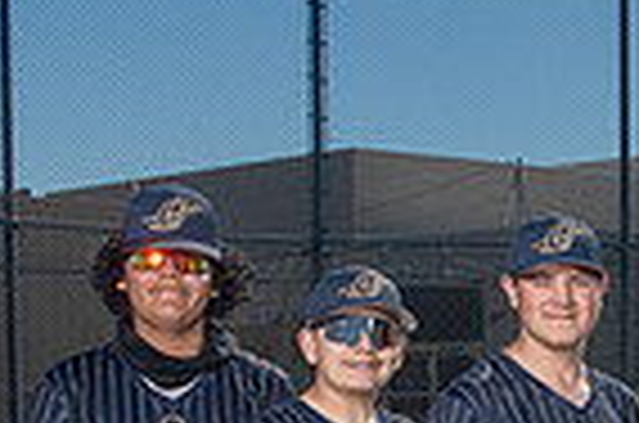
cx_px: 976
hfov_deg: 14.1
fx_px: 2409
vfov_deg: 9.7
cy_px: 664
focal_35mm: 136
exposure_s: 1/250
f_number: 10
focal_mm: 32
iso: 320
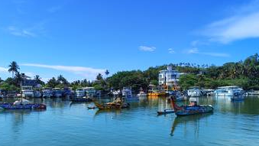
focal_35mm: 37
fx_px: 254
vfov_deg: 31.6
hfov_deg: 53.1
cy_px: 105
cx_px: 89
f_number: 1.89
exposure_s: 1/899
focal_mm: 5.89
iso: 50
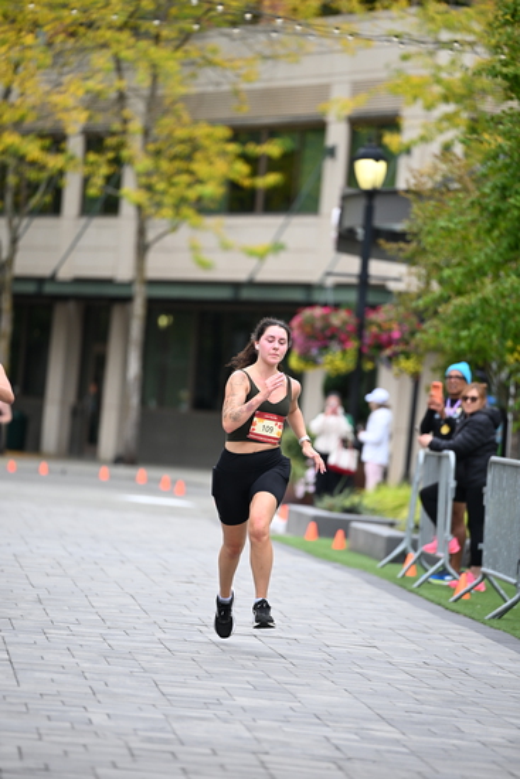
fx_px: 4330
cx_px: 260
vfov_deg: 10.3
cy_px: 390
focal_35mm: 200
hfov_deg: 6.9
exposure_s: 1/2000
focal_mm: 200
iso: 640
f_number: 2.8
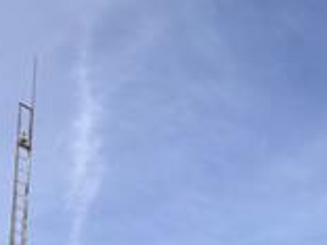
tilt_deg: +5.0
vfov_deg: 12.6
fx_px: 869
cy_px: 582
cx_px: 472
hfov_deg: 19.0
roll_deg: -0.5
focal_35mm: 92
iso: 20
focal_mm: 2.22
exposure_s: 1/970
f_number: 2.2
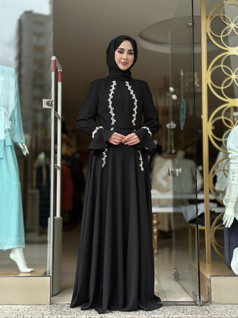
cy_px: 159
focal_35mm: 48
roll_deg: -0.4
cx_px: 119
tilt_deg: +5.8
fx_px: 440
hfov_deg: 30.3
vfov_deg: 39.7
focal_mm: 6.86
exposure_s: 1/638
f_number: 1.78
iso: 80
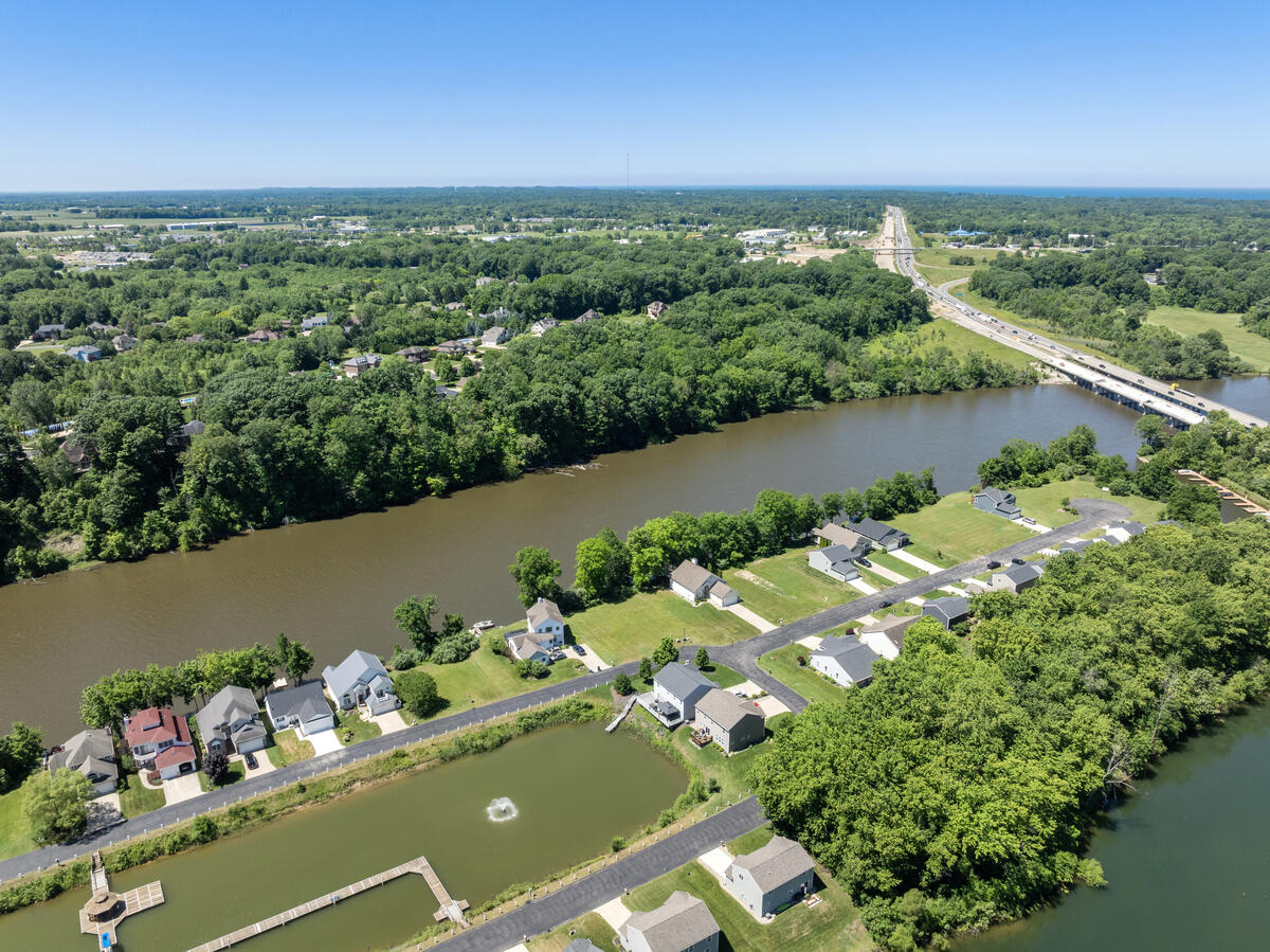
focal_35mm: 24
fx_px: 880
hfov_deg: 71.6
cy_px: 476
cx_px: 635
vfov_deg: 56.8
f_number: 8
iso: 100
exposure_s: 1/320
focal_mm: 12.29
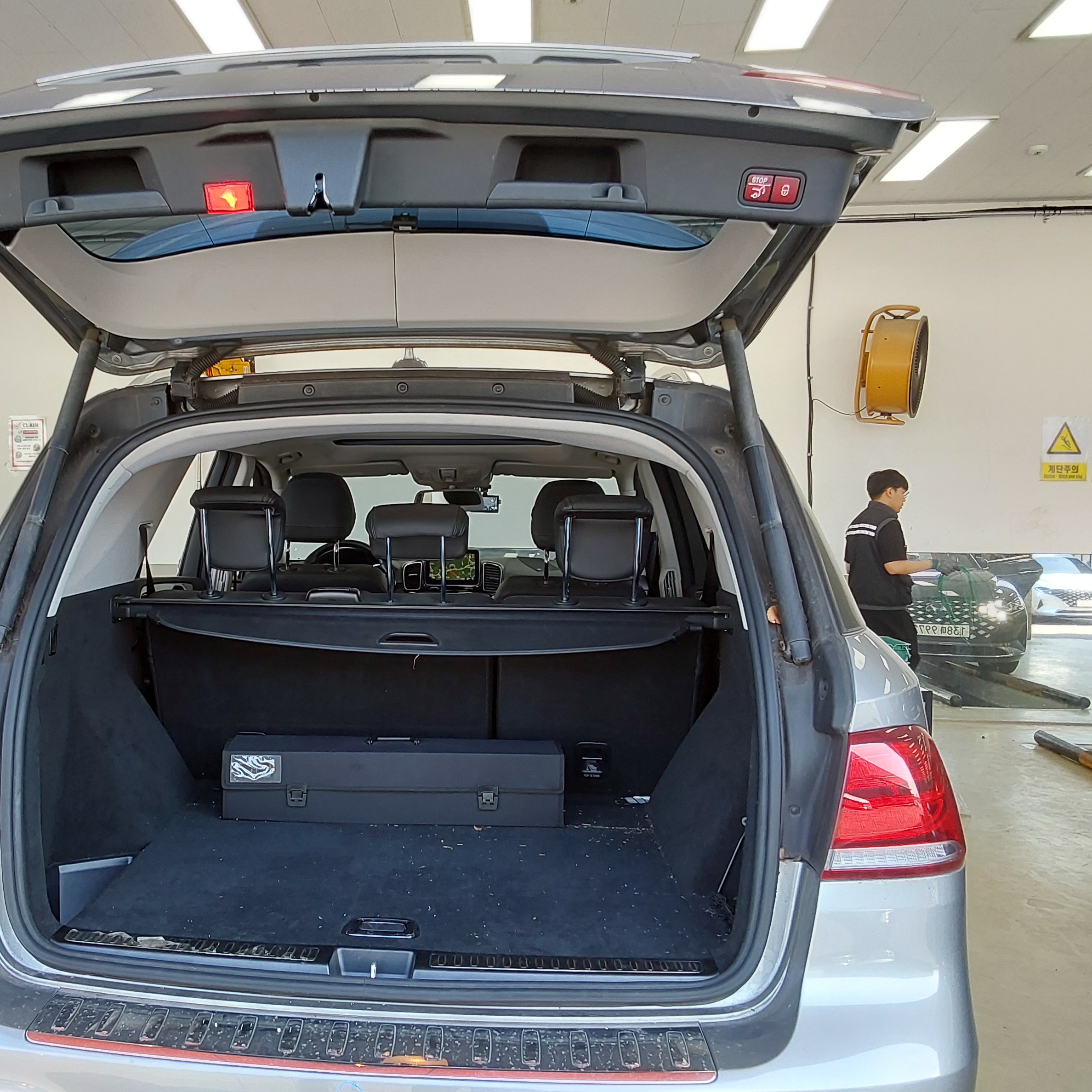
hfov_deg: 47.7
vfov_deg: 48.4
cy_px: 552
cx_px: 371
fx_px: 1213
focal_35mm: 34
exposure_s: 1/120
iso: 64
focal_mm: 2.91
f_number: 1.9
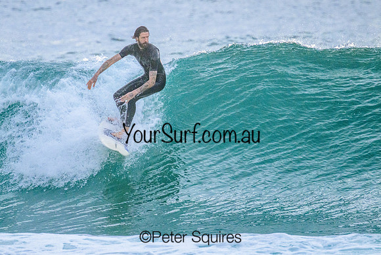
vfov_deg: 1.4
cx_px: 162
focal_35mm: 952
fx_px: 10080
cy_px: 124
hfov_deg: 2.2
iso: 4500
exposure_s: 1/2000
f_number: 11
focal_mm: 800
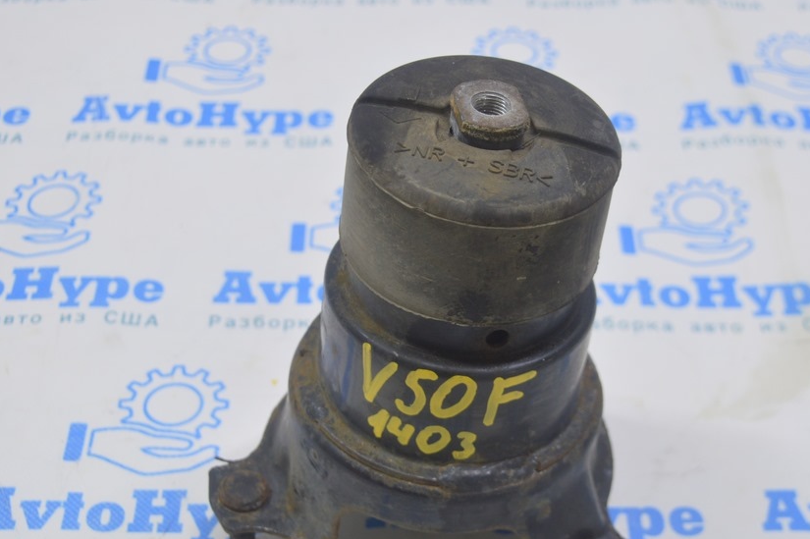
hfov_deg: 30.1
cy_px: 318
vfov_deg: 20.3
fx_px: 1507
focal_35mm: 67
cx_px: 423
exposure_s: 1/20
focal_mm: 36
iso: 400
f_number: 5.6
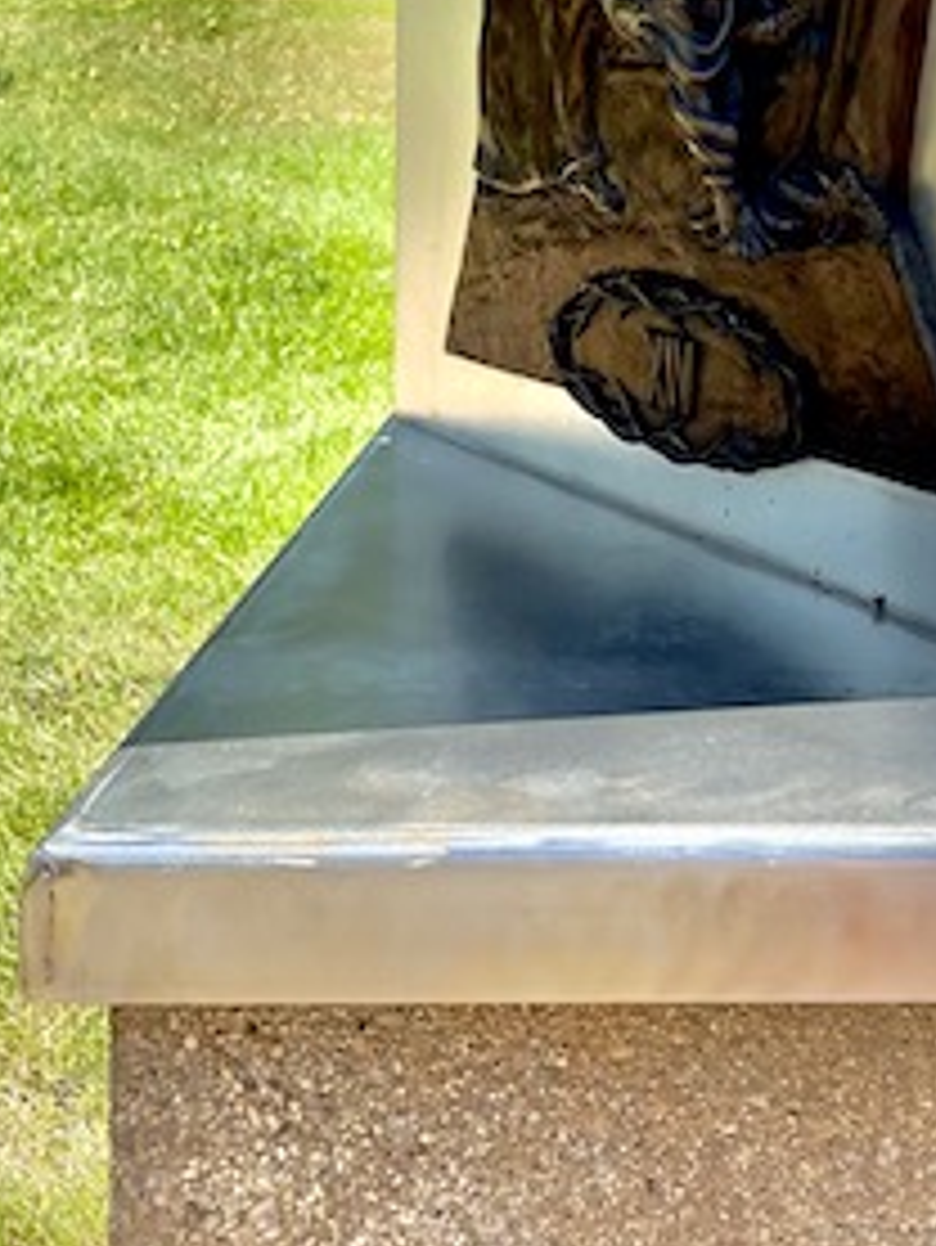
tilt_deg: -4.1
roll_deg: -2.0
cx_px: 1080
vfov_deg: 23.7
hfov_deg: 18.7
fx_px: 2702
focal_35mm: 75
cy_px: -256
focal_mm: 5.1
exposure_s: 1/2165
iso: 32
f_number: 1.6
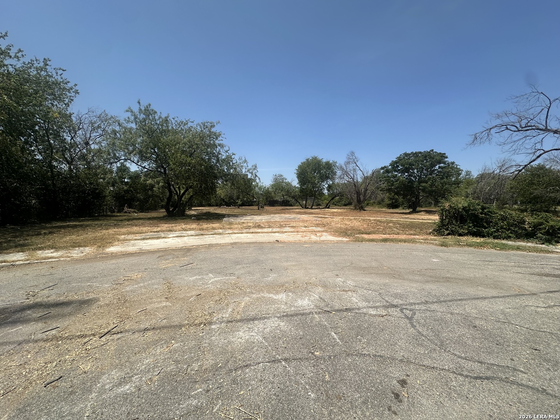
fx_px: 226
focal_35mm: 14
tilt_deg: -2.5
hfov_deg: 102.1
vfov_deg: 85.7
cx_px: 280
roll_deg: -0.9
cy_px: 210
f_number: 2.2
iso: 50
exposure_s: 1/2618
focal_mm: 2.22
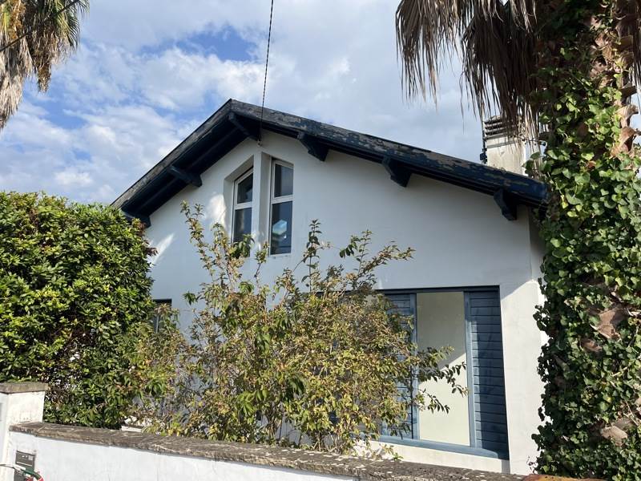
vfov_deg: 53.1
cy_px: 240
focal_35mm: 26
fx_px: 481
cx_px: 320
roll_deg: +0.0
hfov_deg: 67.3
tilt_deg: +9.5
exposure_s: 1/3311
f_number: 1.6
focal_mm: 5.1
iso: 50
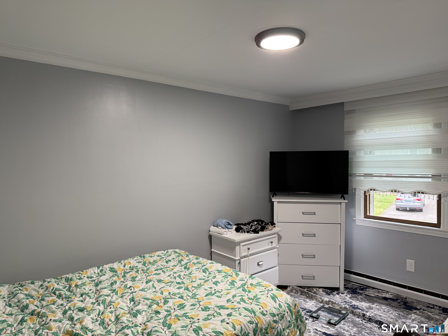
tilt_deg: -2.9
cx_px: 224
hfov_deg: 71.6
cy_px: 168
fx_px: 311
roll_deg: +0.7
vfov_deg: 56.8
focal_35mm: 24
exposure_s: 1/60
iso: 125
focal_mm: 6.76
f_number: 1.78
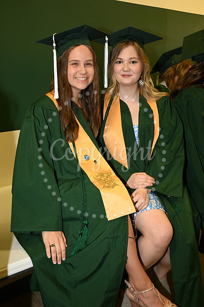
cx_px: 102
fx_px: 315
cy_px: 154
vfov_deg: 51.9
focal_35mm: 37
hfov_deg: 35.9
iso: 1600
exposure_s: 1/60
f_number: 5.6
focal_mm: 37
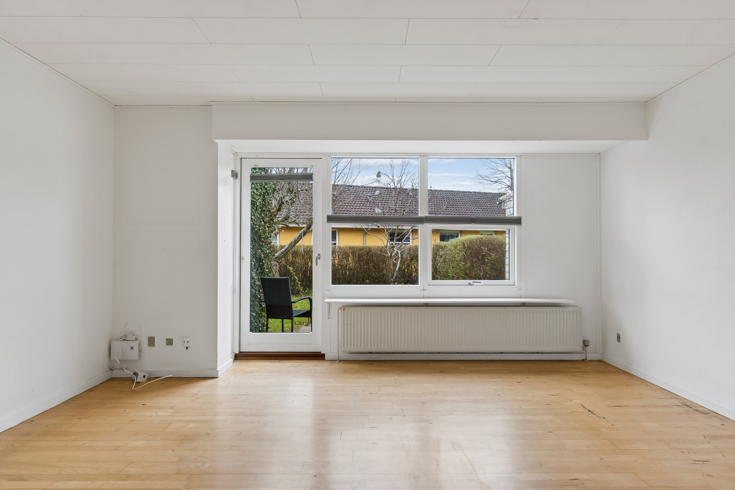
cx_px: 368
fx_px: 459
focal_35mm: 22
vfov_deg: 56.1
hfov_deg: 77.3
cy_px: 245
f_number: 8
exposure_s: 1/13
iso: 200
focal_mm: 15
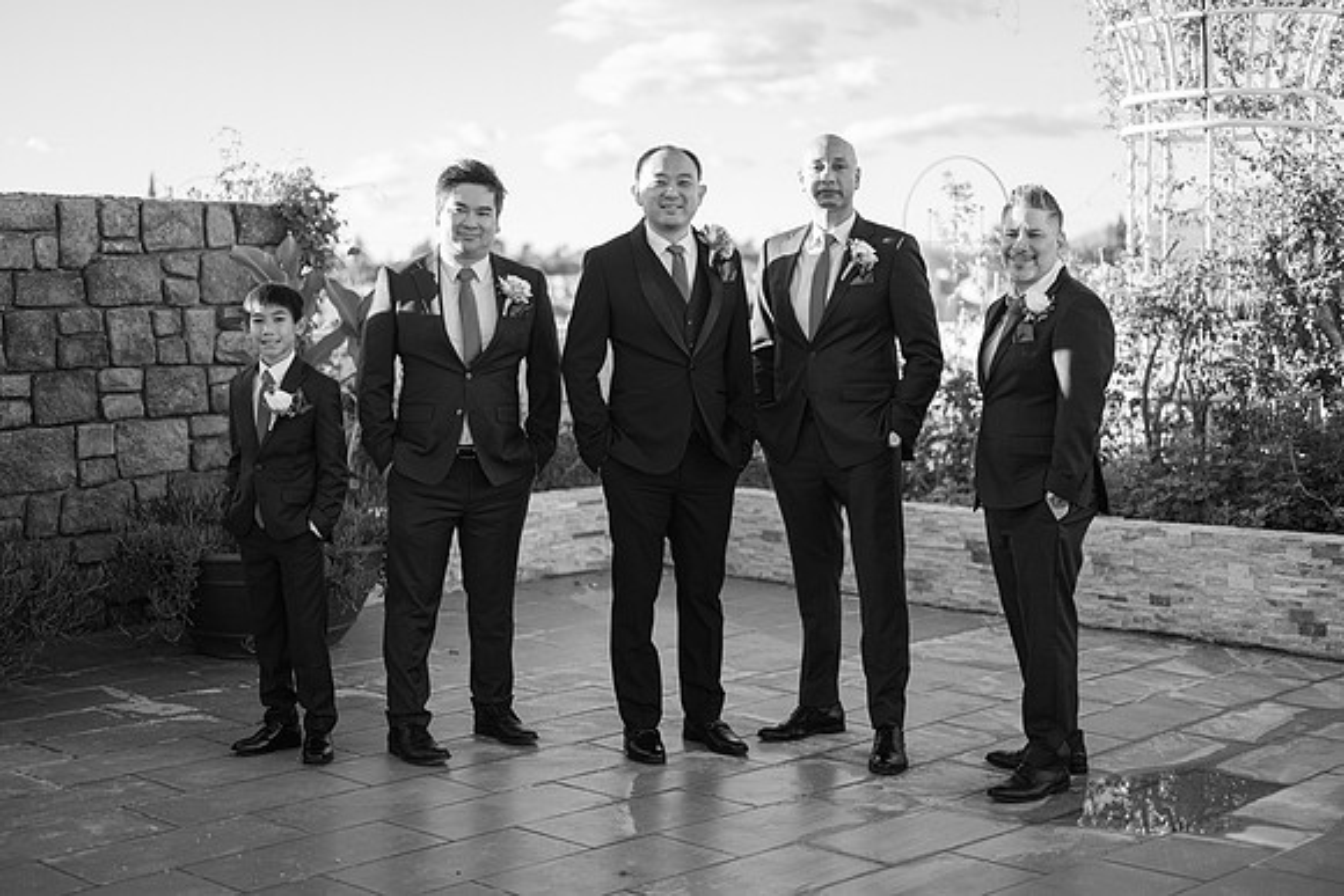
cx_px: 672
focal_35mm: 50
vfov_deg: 27.0
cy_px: 448
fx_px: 1867
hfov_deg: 39.6
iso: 64
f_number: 1.8
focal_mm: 50
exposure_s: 1/1000
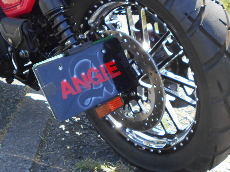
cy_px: 69
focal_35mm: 58
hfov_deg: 32.9
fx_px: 385
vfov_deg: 25.2
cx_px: 160
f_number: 3.9
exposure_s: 1/250
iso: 160
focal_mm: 6.7
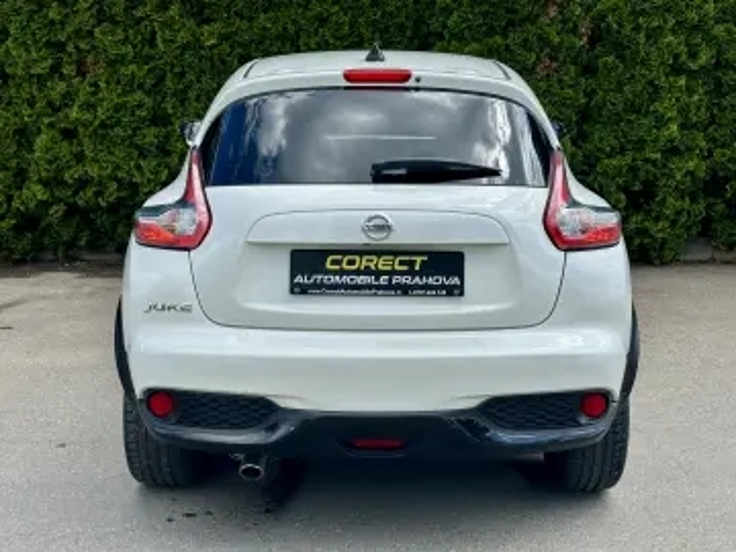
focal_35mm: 48
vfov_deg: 30.3
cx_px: 368
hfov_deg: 39.7
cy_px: 276
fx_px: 1021
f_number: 1.78
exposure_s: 1/3058
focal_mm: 6.86
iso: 64
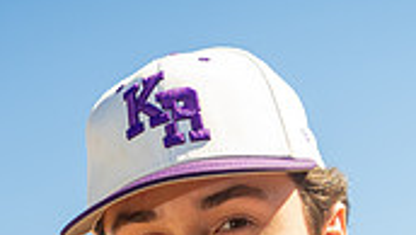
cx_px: 242
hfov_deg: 13.5
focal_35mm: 159
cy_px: 518
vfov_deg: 7.3
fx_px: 1755
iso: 100
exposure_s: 1/125
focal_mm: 58
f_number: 3.5
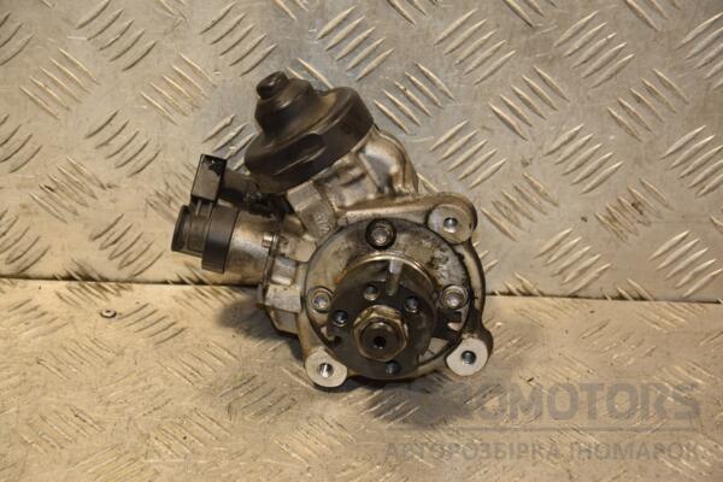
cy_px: 241
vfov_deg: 13.8
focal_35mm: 99
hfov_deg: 20.6
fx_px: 1988
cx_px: 362
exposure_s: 1/125
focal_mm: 66
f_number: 5.3
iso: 800
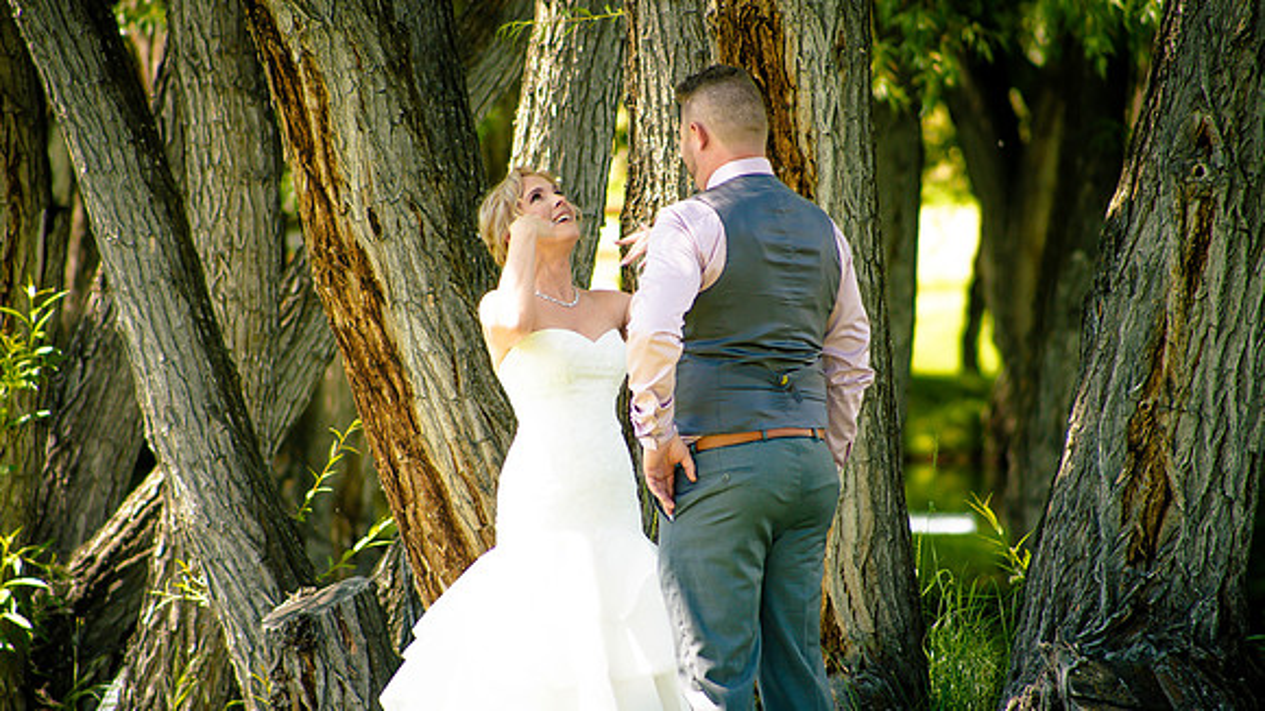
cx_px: 632
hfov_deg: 6.9
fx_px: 10545
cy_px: 356
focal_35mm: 314
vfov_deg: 3.9
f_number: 5.6
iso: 320
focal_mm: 300
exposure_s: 1/320
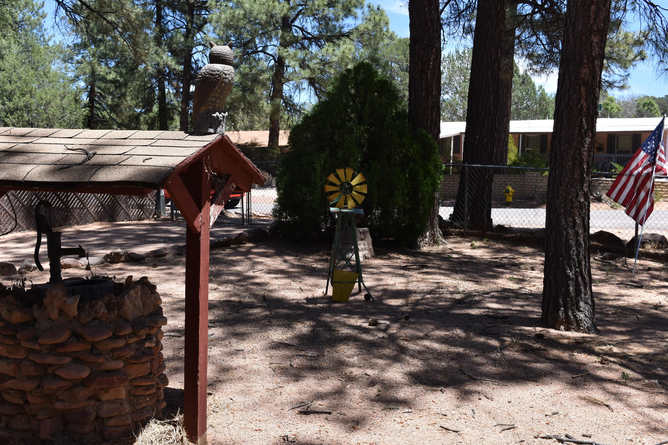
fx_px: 733
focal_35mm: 40
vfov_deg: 33.8
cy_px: 229
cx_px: 323
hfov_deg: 49.0
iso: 280
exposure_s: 1/500
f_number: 8
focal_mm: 25
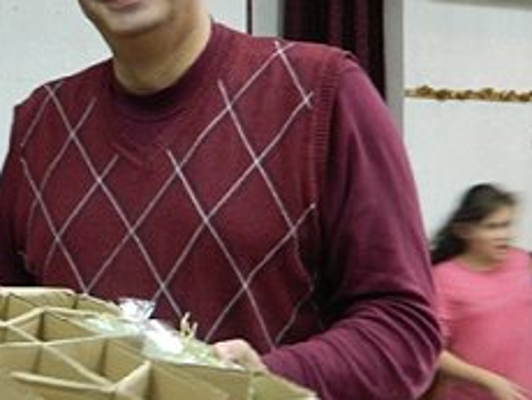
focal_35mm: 76
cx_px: -25
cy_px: 244
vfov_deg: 19.4
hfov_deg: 24.2
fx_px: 1169
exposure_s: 1/10
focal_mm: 6.2
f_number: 3.3
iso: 400
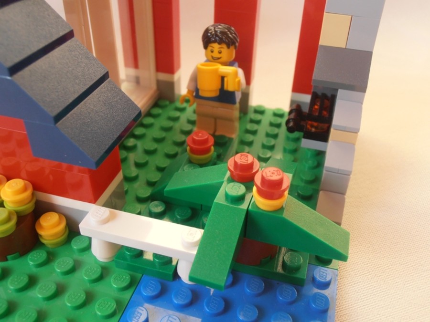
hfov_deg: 50.1
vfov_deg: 38.7
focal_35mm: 37
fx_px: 460
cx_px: 215
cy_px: 161
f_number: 3.9
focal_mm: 6.61
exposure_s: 1/40
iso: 125
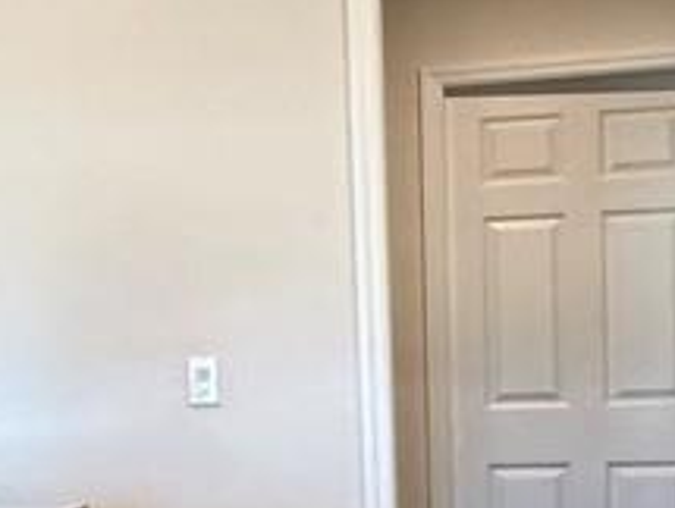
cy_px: 411
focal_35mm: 104
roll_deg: +2.7
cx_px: -270
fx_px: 2031
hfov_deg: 17.4
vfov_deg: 14.2
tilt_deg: -1.6
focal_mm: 2.22
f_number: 2.2
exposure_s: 1/120
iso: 250
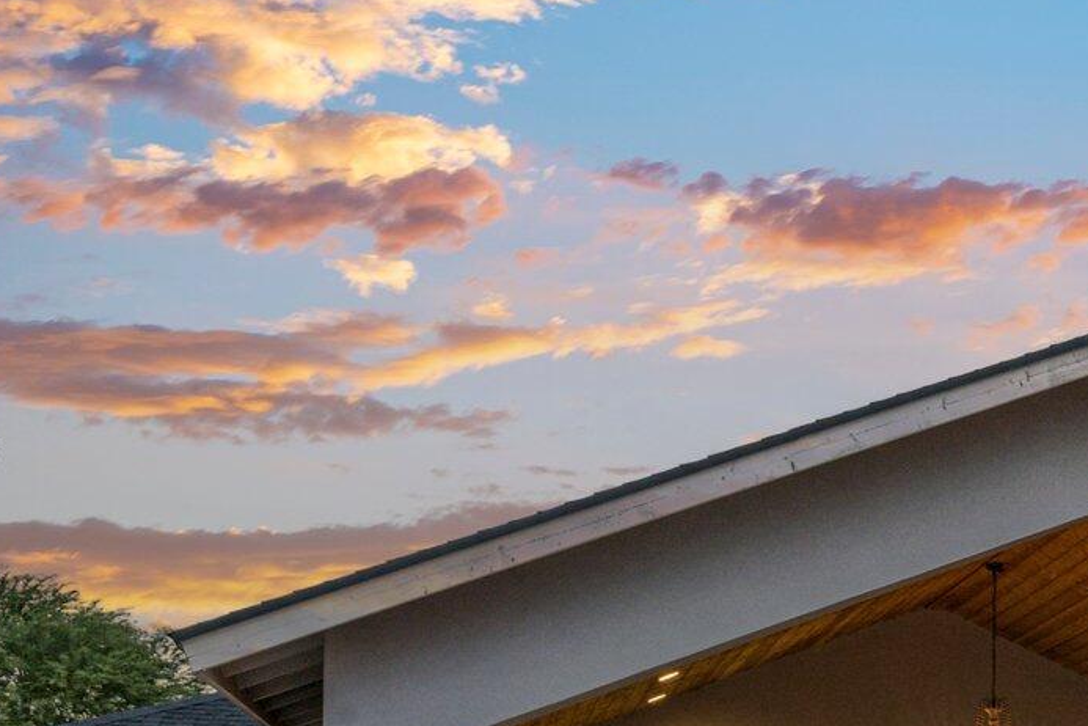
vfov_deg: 19.4
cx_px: 1162
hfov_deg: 28.5
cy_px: 931
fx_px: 1964
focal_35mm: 65
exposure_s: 1/5
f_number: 11
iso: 400
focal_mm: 22
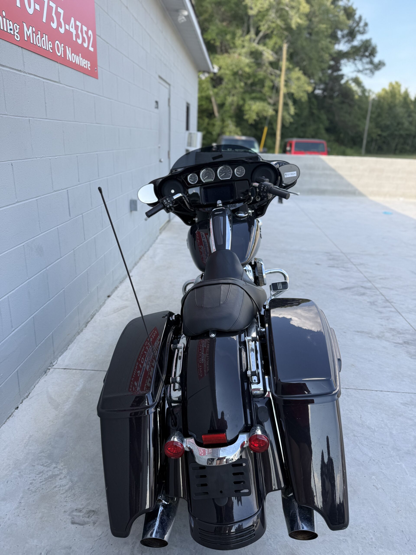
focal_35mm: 24
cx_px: 208
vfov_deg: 71.6
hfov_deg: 56.8
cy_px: 278
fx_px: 385
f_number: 1.78
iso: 80
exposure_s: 1/765
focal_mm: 6.76
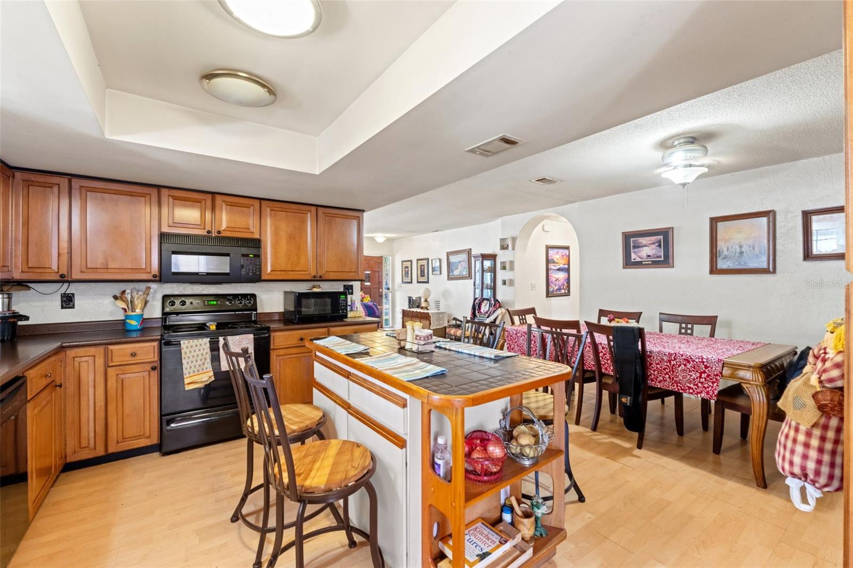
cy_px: 284
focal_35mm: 15
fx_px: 355
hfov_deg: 100.4
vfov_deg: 77.3
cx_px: 426
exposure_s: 1
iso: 400
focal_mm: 10
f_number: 7.1
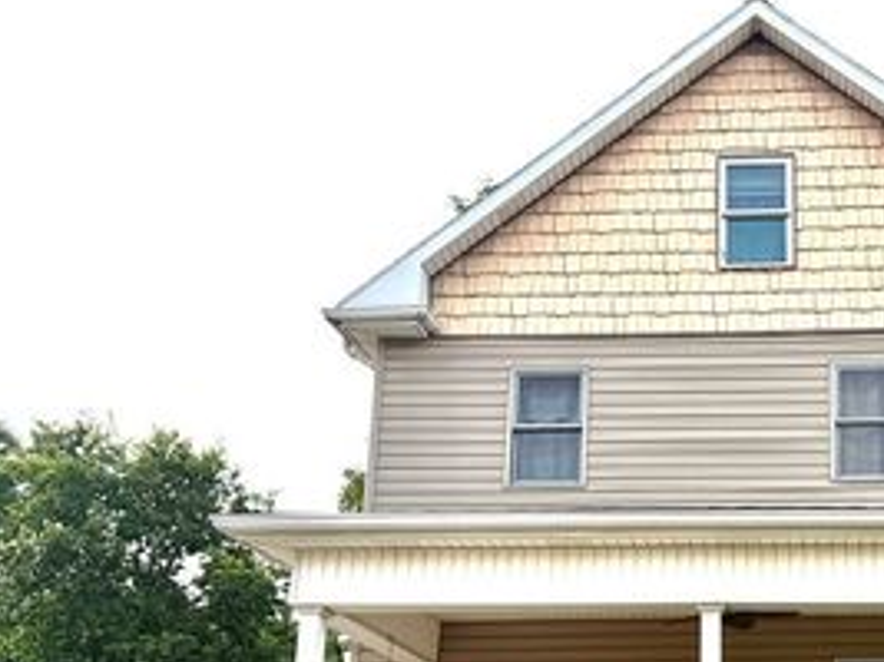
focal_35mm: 45
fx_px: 1149
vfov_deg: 30.9
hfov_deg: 39.5
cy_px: 578
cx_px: 768
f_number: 1.78
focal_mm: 6.76
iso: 80
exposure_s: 1/5319
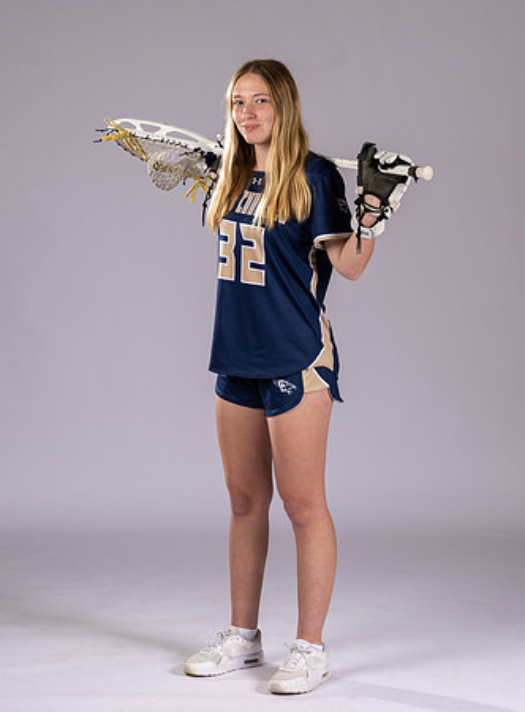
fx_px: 2200
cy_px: 334
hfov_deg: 13.6
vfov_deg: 18.4
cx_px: 304
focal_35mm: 108
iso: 250
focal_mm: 70
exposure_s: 1/200
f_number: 6.3
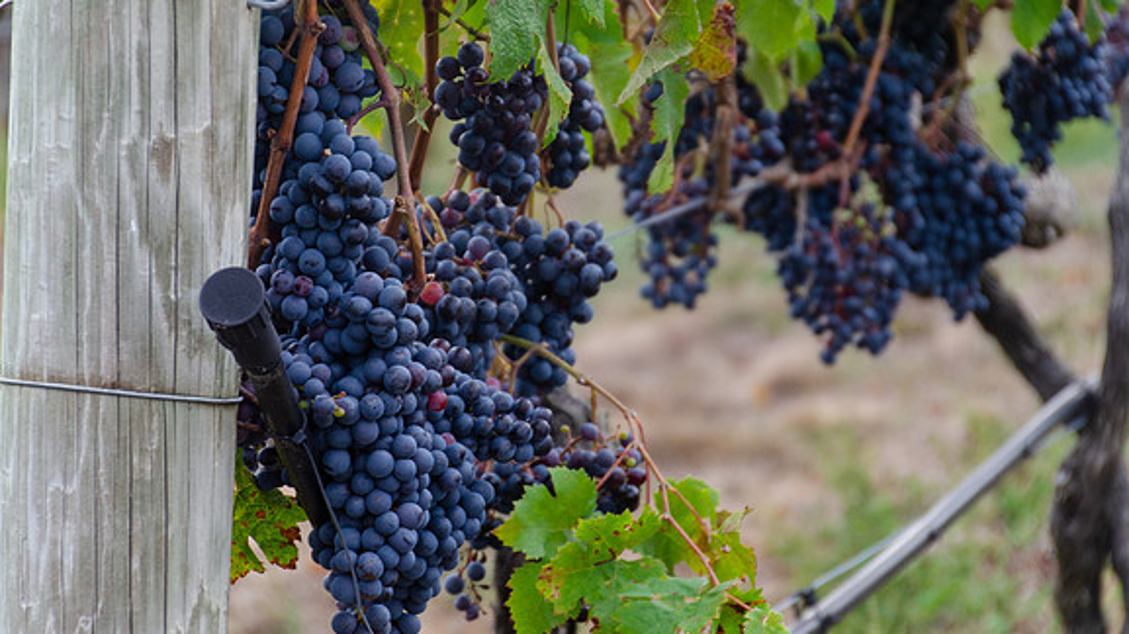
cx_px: 564
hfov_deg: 10.5
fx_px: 6134
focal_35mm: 205
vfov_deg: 5.9
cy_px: 295
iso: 200
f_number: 6
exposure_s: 1/125
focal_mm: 130
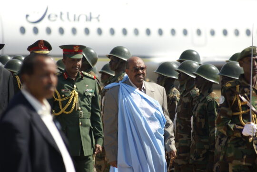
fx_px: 3215
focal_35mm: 450
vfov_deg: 3.1
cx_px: 128
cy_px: 86
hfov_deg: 4.6
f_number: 5.6
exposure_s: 1/500
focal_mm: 300
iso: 160
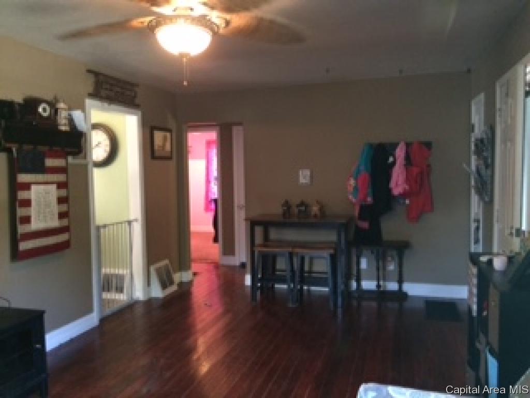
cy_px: 199
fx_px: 444
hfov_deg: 61.7
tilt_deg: -2.9
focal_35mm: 29
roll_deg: +1.5
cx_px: 265
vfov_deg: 48.2
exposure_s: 1/24
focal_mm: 4.15
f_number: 2.2
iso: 320
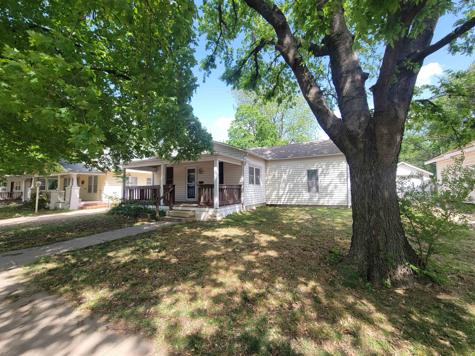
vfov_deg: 89.9
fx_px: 178
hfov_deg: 106.2
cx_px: 238
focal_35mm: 13
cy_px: 178
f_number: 2.2
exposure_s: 1/392
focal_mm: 2.2
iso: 50
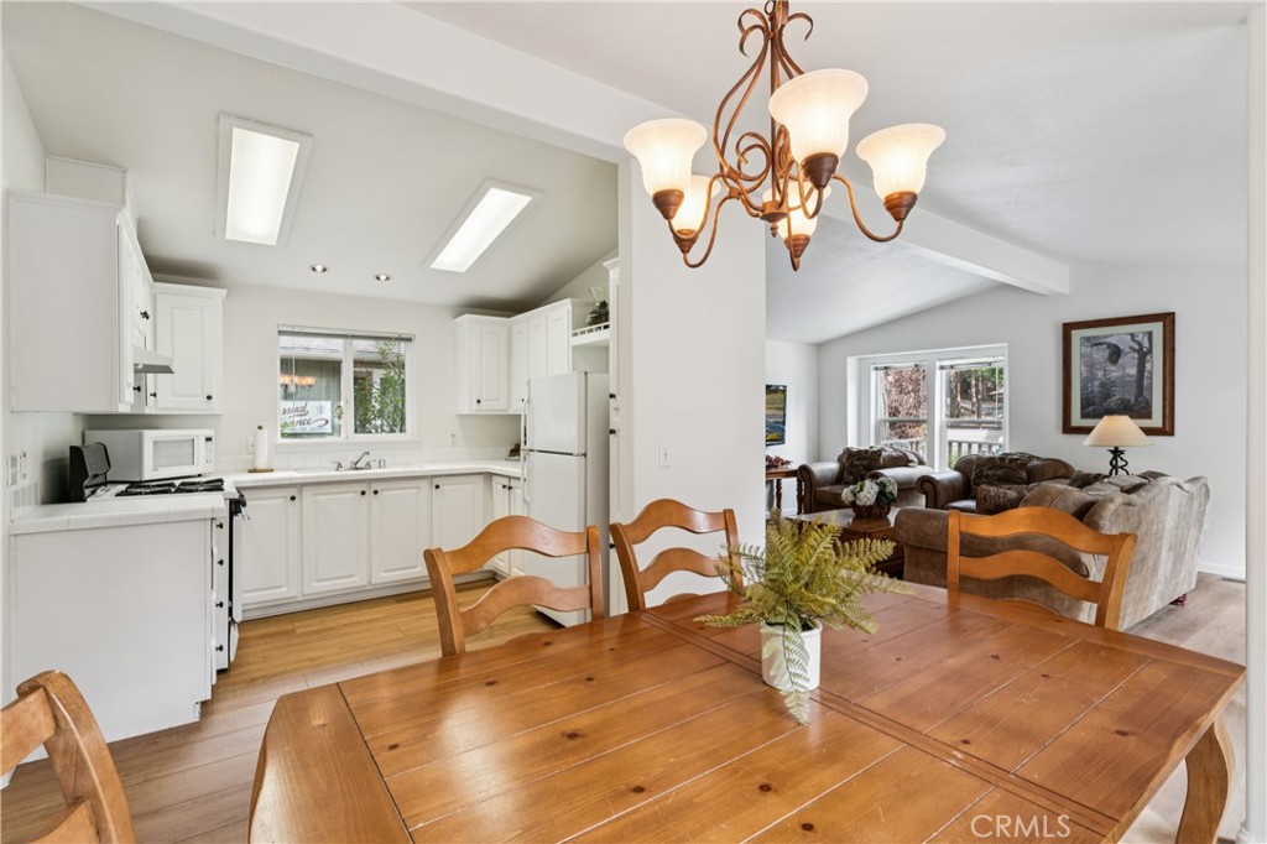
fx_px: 591
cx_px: 634
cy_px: 422
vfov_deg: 71.0
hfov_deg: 94.0
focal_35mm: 17
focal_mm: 16.8
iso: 100
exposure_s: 1/3.33
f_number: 13
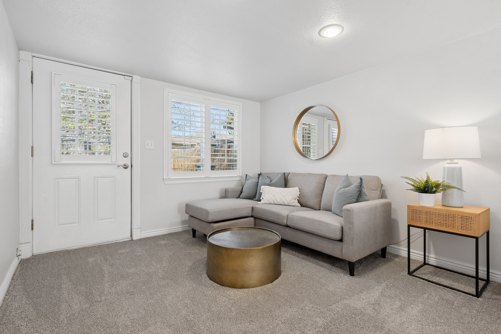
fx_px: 237
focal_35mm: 17
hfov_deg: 93.2
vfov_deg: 70.5
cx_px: 250
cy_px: 167
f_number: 8
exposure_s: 1/60
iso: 640
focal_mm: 17
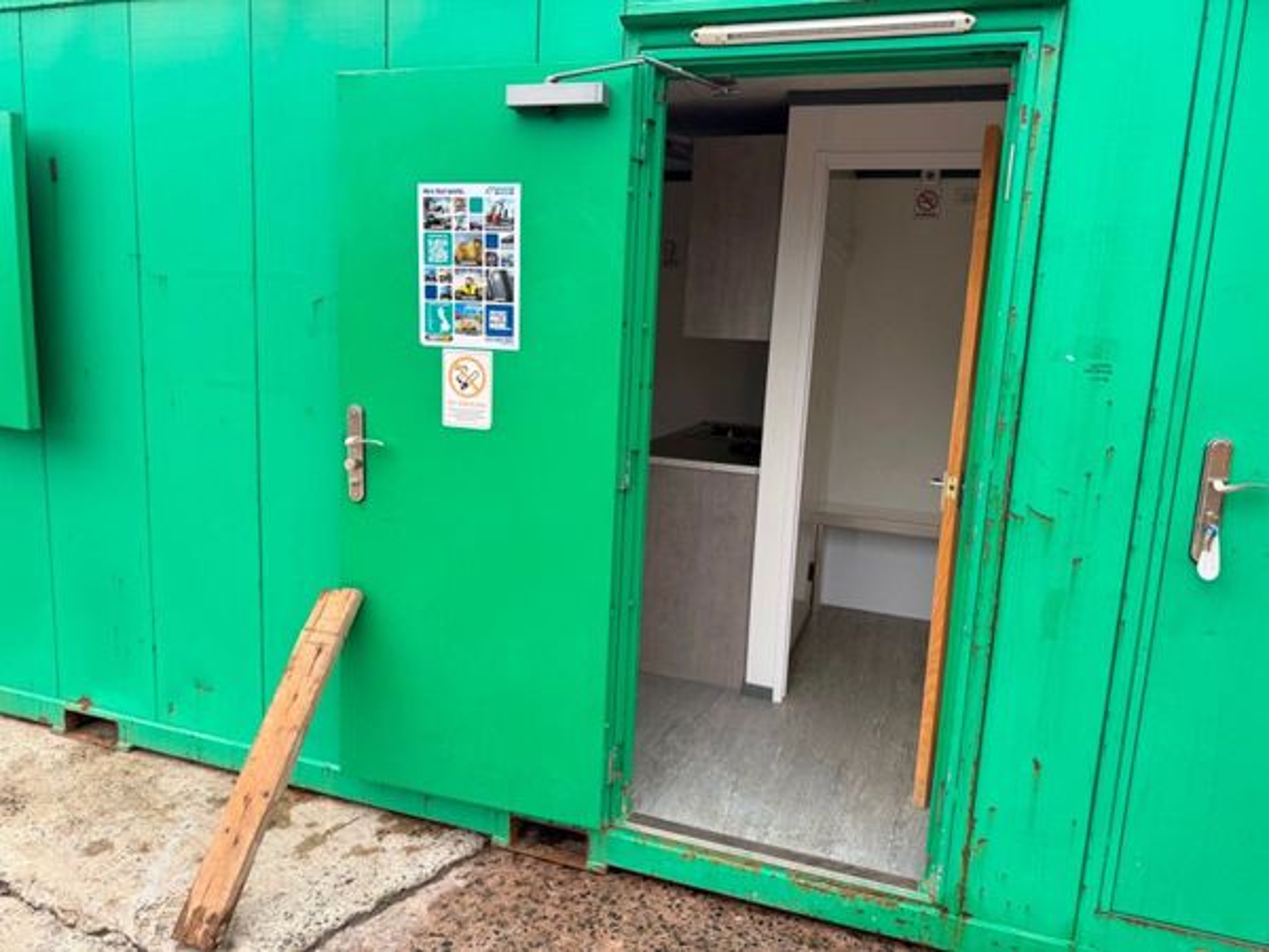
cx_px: 634
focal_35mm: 24
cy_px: 476
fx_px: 880
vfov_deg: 56.8
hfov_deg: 71.6
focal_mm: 6.76
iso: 80
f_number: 1.78
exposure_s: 1/909
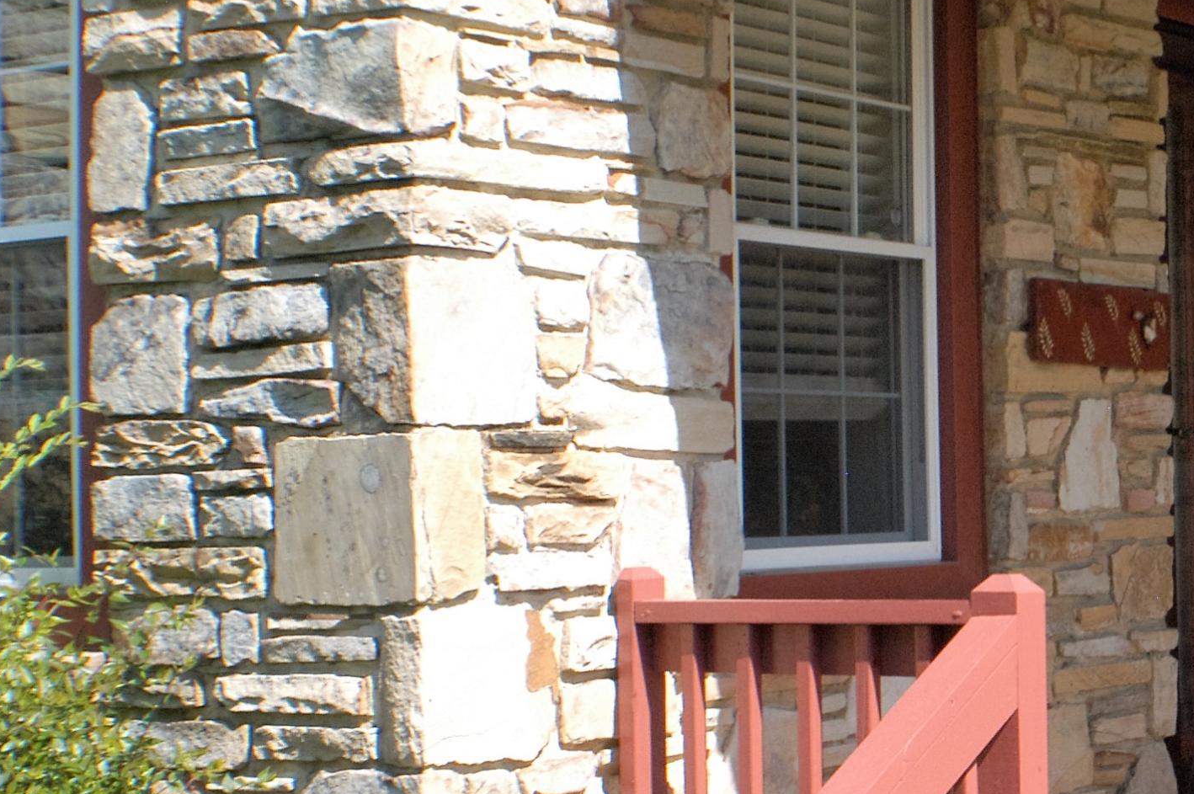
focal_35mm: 111
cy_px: 450
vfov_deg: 12.3
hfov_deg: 17.9
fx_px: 3680
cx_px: 1240
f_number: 9
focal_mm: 35
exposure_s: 1/320
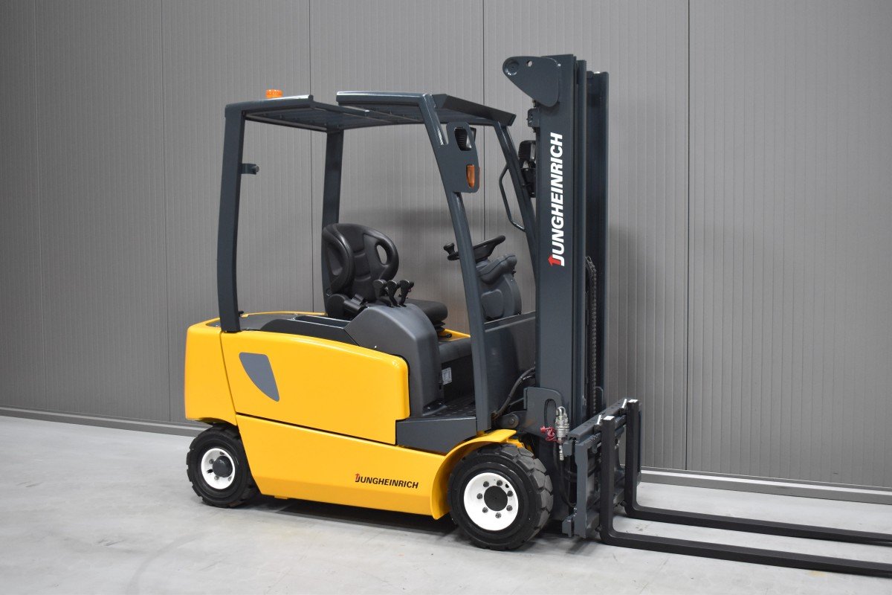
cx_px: 446
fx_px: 966
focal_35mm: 39
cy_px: 298
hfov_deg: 49.6
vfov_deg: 34.2
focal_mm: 26
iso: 1600
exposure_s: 1/60
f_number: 4
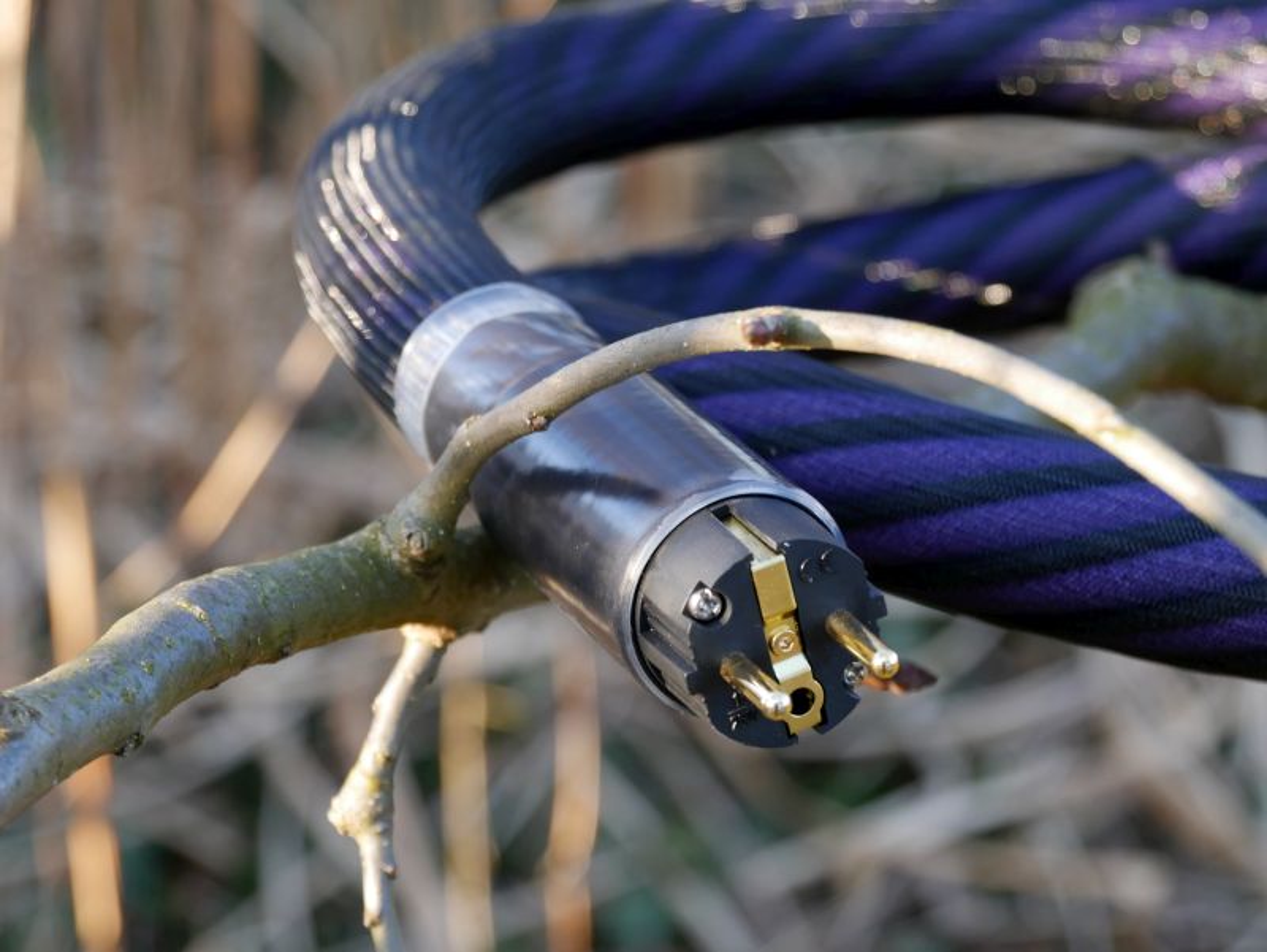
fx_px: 4029
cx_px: 634
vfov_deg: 13.5
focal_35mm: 110
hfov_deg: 17.9
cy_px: 476
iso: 640
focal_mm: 55
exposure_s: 1/125
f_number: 5.1
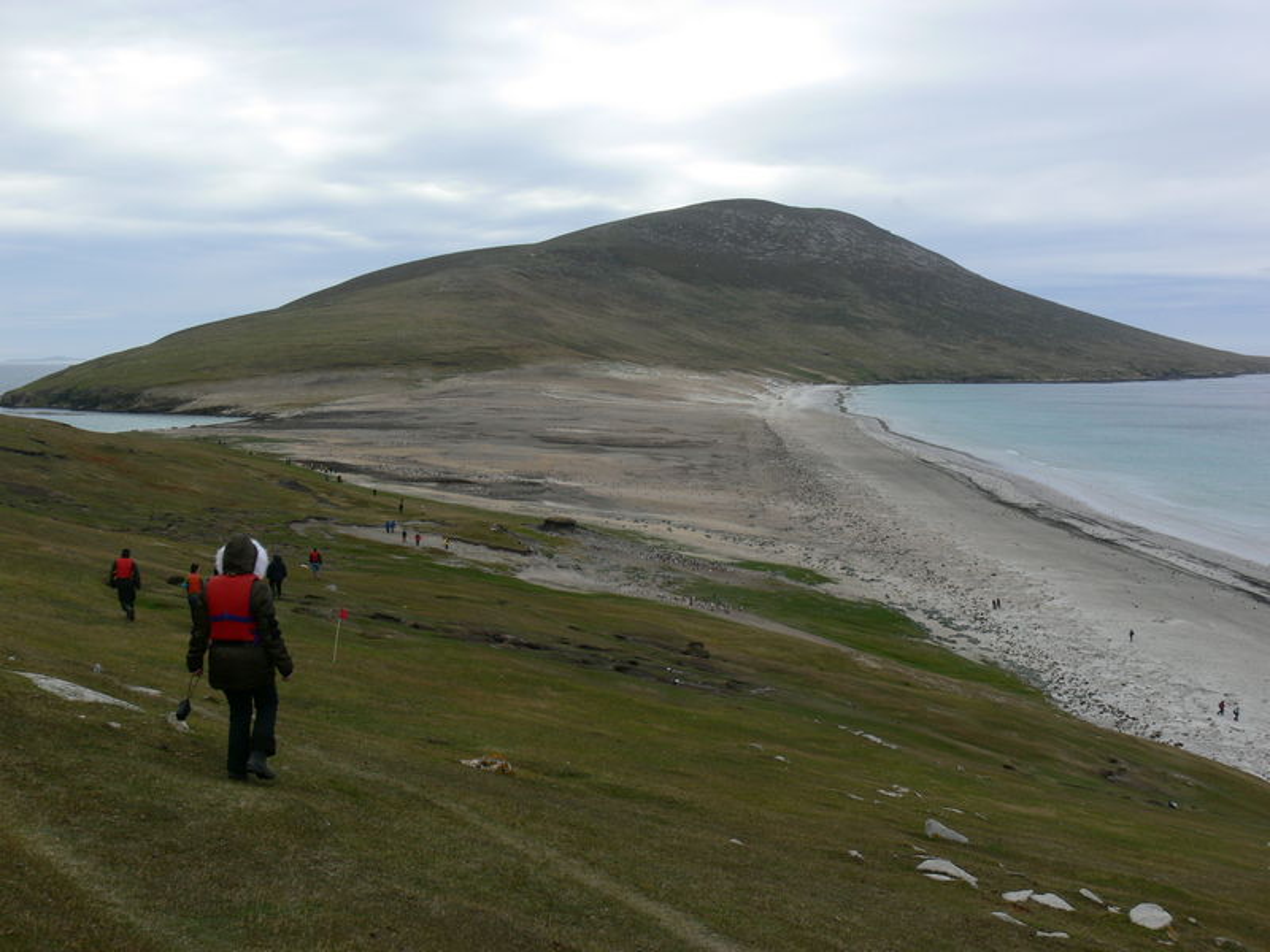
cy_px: 476
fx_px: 1284
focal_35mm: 35
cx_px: 635
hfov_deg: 52.6
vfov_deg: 40.7
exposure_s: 1/200
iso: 80
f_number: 5.6
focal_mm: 7.4
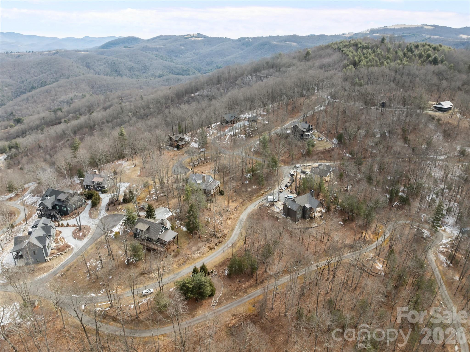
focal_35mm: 24
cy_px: 176
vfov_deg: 56.8
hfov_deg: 71.6
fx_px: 326
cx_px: 235
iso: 220
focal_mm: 12.29
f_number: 2.8
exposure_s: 1/500
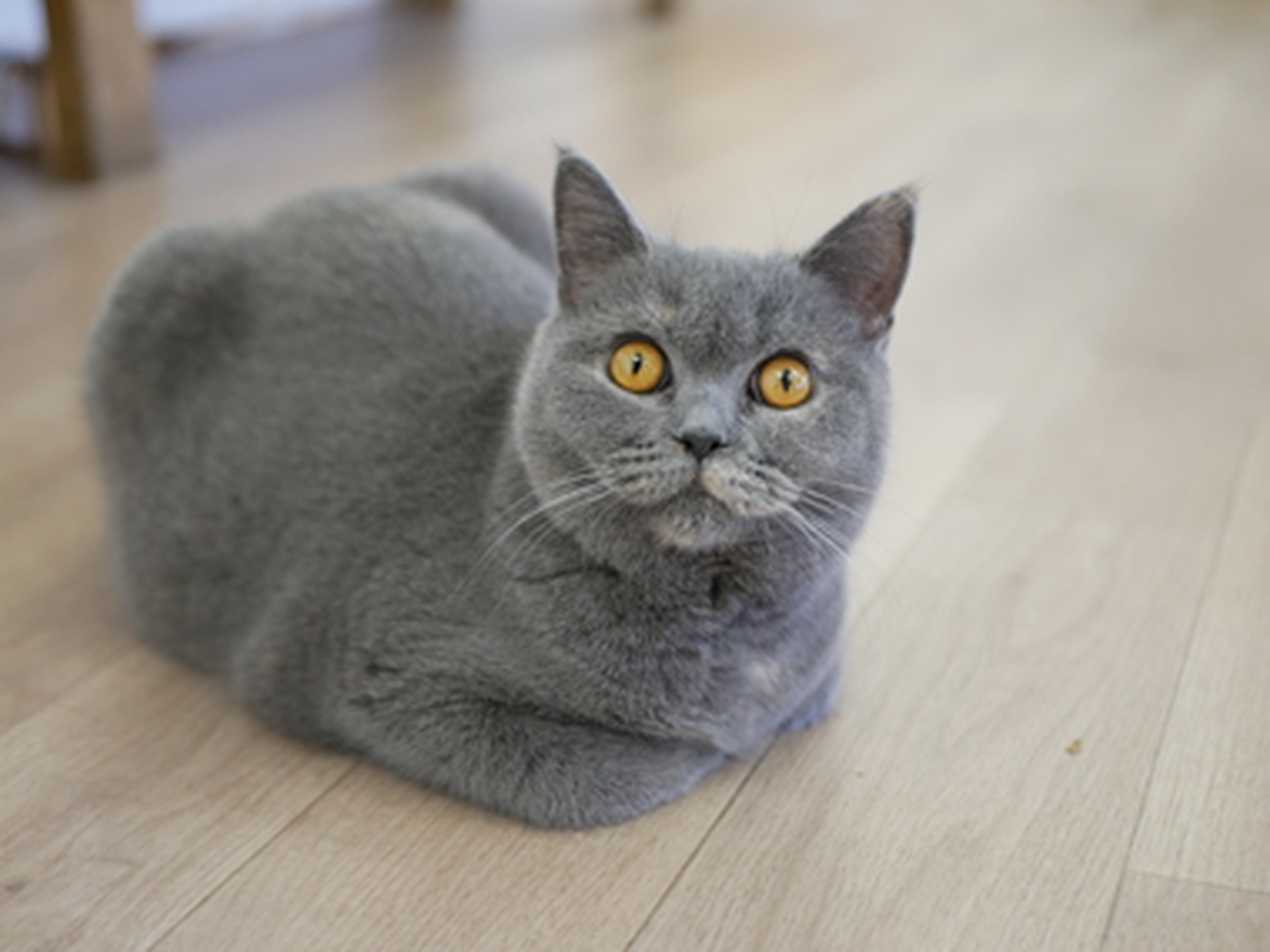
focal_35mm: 50
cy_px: 476
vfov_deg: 29.1
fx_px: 1834
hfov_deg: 38.2
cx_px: 635
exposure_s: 1/80
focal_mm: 25
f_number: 1.7
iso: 200
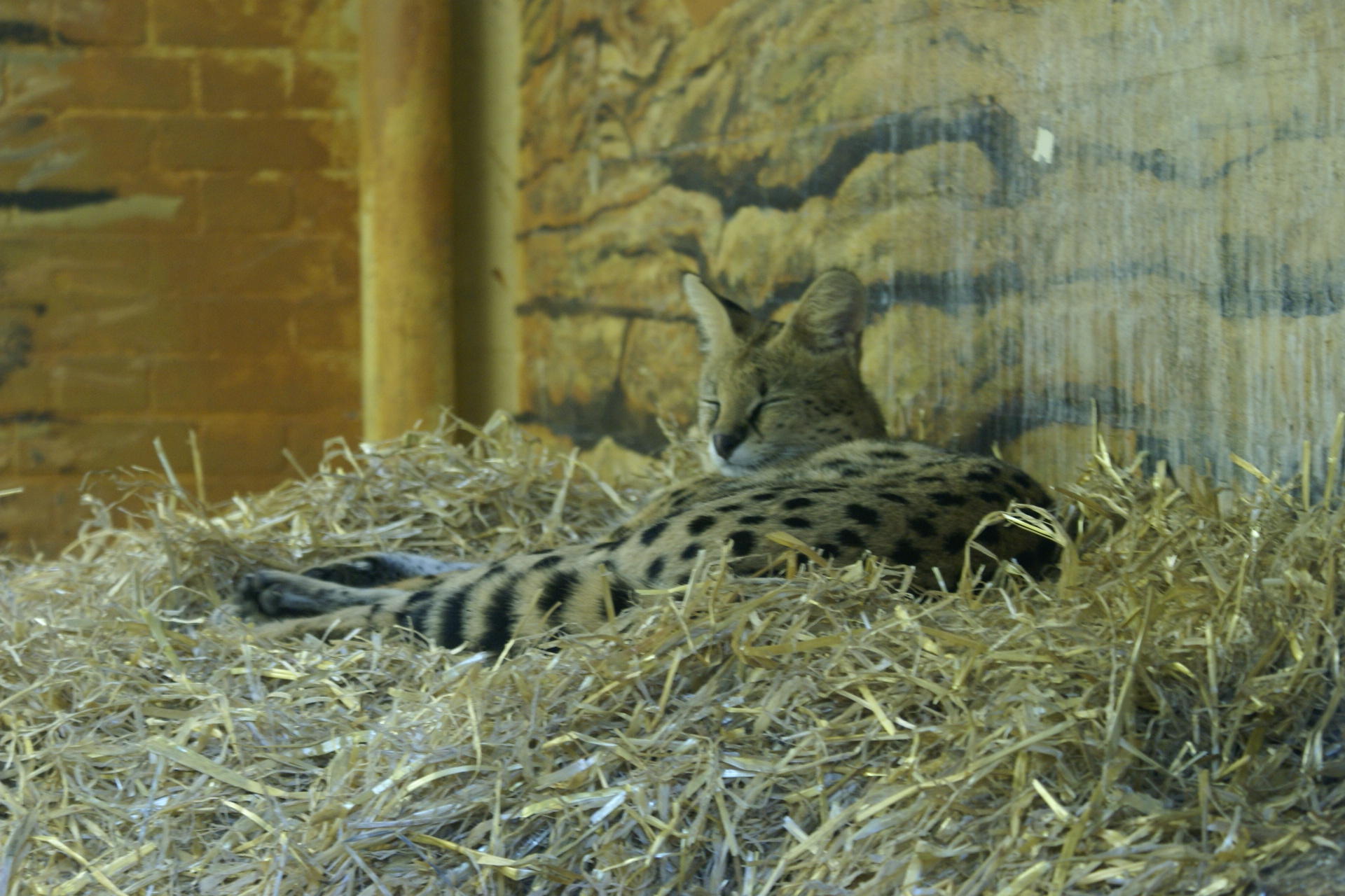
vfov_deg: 15.2
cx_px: 672
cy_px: 448
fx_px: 3362
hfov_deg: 22.6
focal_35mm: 90
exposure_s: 1/15
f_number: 5.6
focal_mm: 60
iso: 400
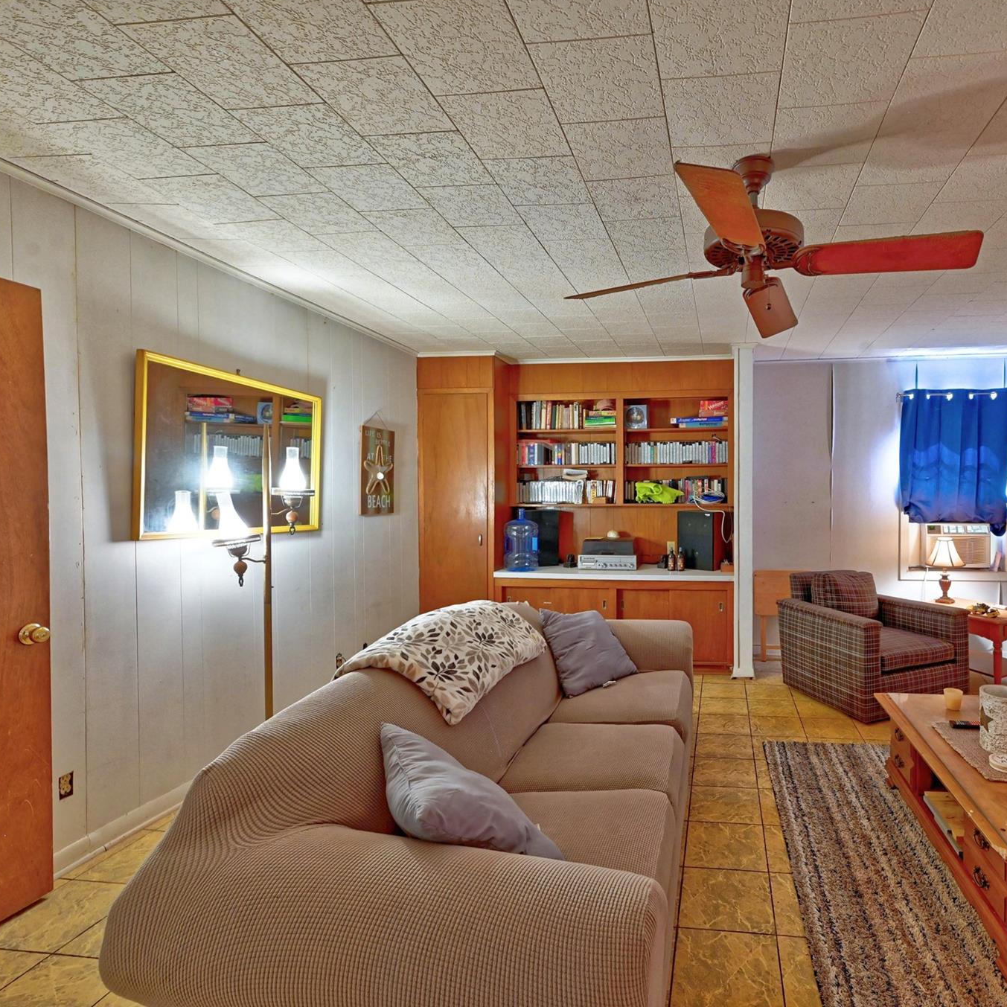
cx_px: 656
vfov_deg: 80.7
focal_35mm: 18
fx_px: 592
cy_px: 502
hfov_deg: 78.5
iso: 800
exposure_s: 1/3.33
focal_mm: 14
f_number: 8
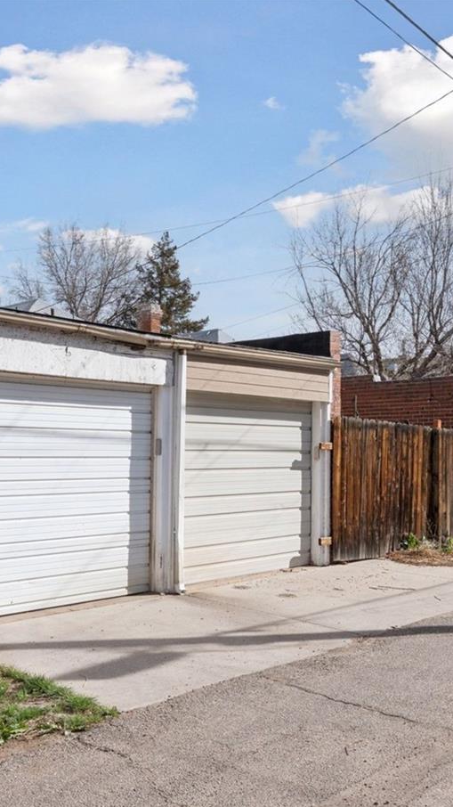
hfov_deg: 31.8
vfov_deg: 53.7
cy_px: 473
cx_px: 285
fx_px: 791
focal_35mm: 37
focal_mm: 20
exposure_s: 1/1250
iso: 400
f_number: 9
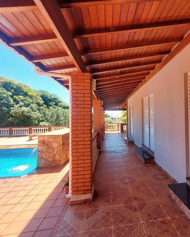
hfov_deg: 74.2
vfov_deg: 89.6
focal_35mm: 17
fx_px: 119
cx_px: 129
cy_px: 119
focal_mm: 1.74
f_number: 2.2
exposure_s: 1/142
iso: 40
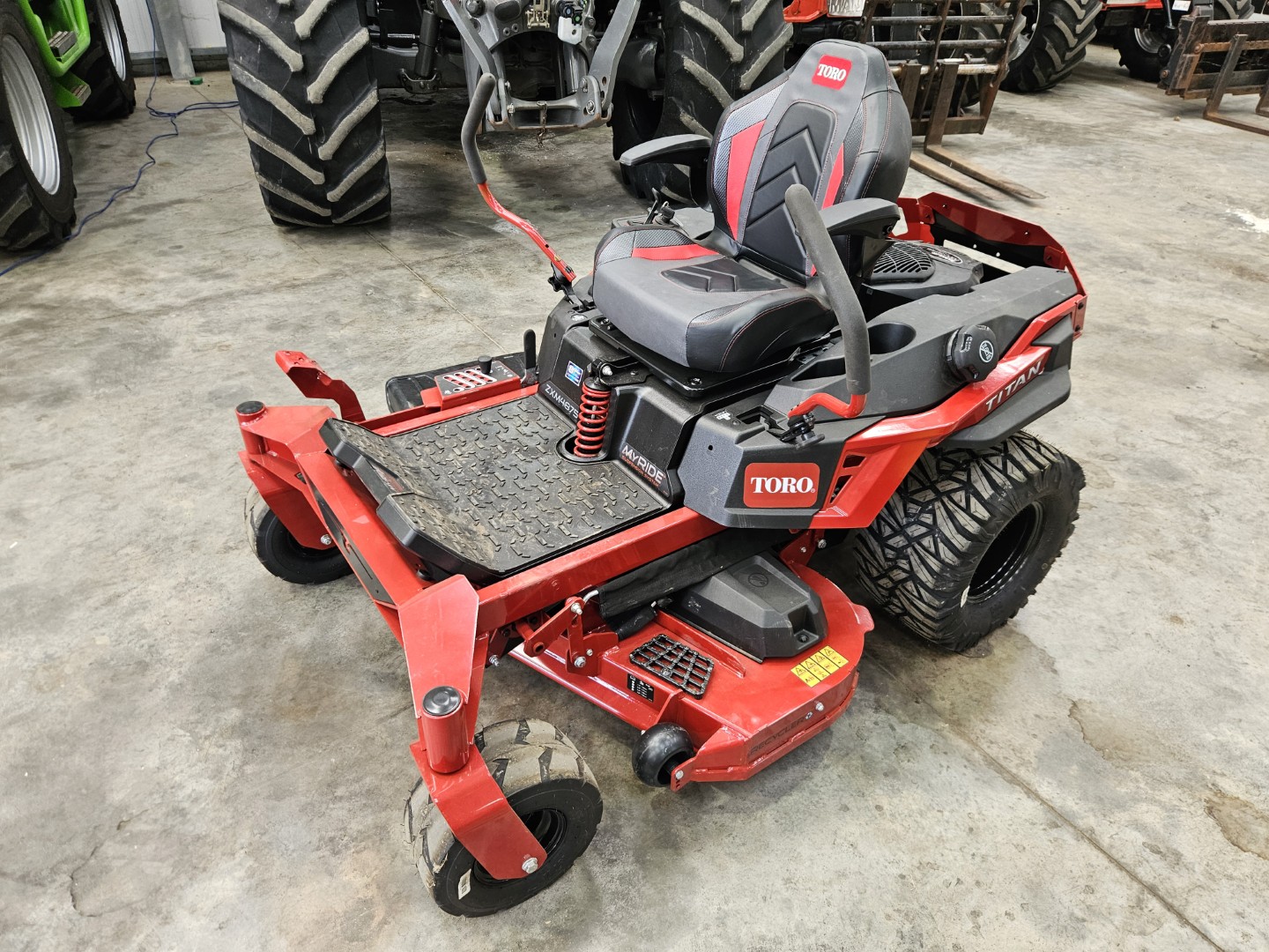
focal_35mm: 23
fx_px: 843
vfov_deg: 58.9
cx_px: 634
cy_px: 476
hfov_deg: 73.9
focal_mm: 5.4
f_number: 1.8
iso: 200
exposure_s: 1/180
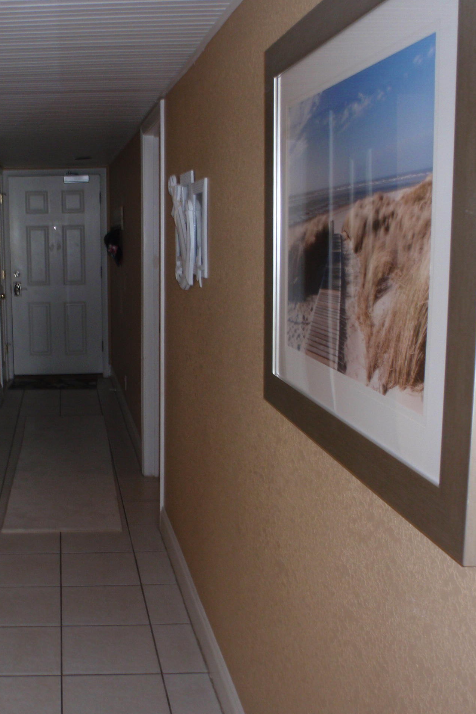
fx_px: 774
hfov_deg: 32.6
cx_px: 55
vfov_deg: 49.6
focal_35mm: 39
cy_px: 358
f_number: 3.2
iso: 100
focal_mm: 5
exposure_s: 1/30
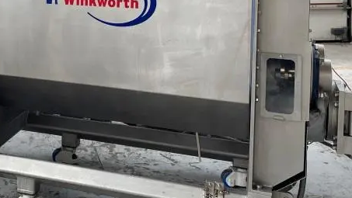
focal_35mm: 64
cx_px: 36
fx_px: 597
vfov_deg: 18.0
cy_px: -33
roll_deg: +1.1
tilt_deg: -2.9
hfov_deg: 31.3
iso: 32
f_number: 1.6
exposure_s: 1/121
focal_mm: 4.2
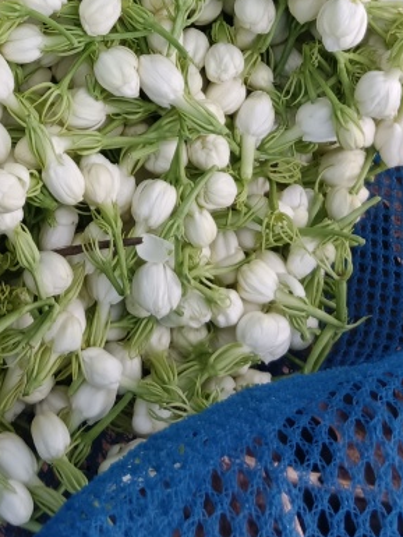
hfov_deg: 20.1
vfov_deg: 25.2
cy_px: -44
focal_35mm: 72
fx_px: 1117
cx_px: 59
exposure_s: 1/111
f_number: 1.8
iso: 100
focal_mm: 3.96
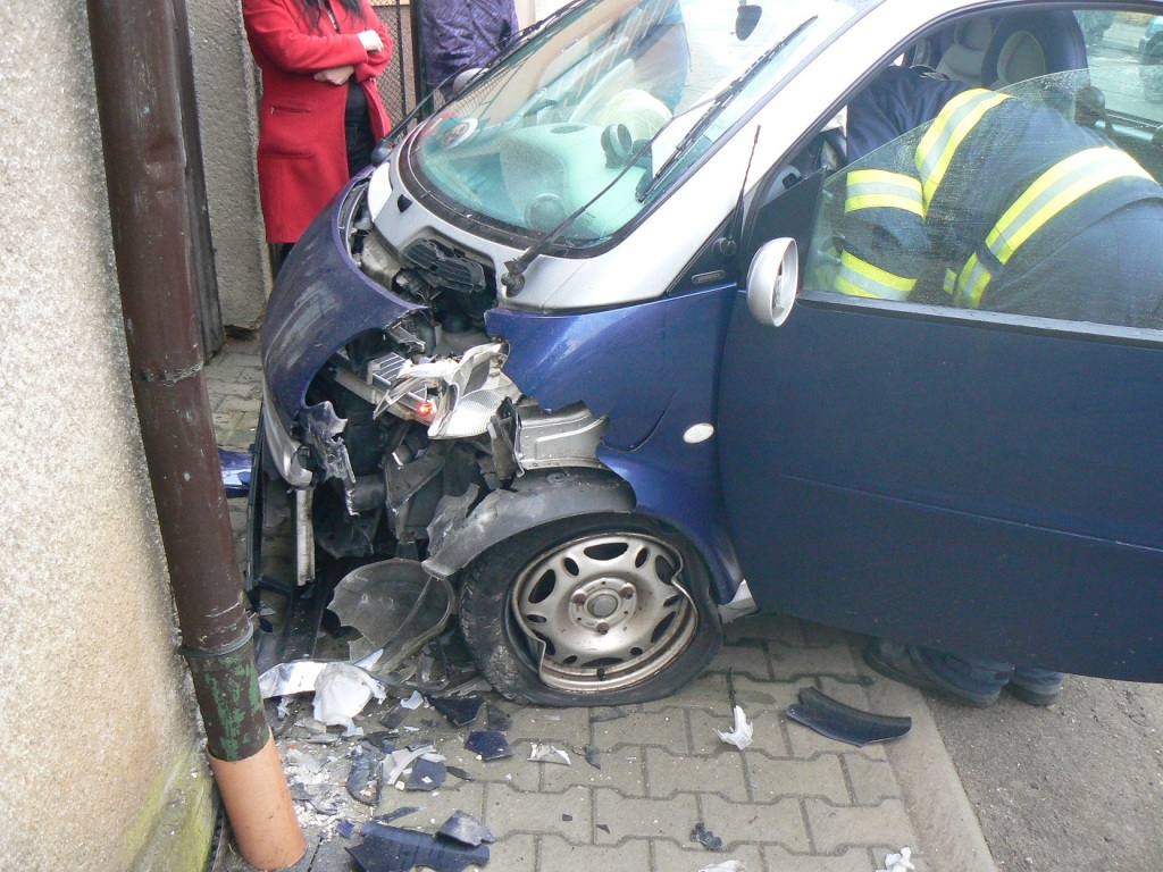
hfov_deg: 51.4
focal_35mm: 36
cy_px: 436
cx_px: 582
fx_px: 1209
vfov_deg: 39.7
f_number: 2.8
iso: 200
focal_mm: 6
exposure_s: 1/30
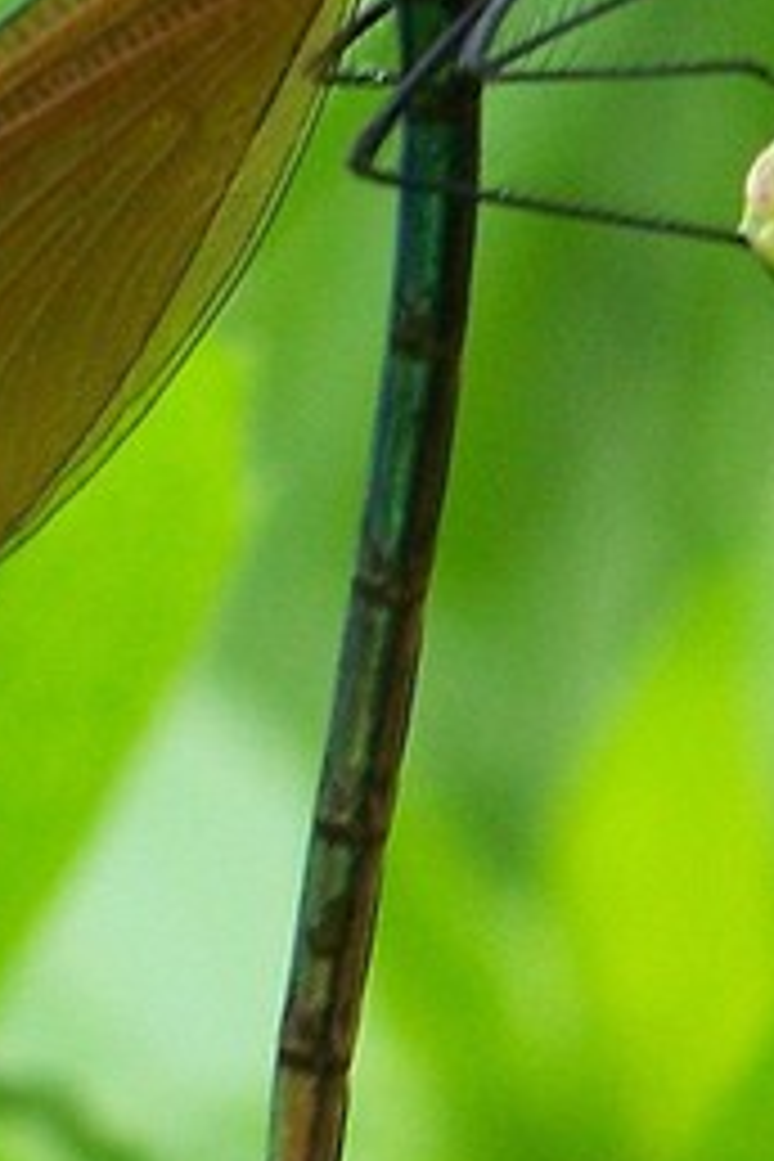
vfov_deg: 1.4
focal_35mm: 1488
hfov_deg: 0.9
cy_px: 320
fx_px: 47984
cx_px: 412
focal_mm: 70.2
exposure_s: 1/100
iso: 125
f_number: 4.8
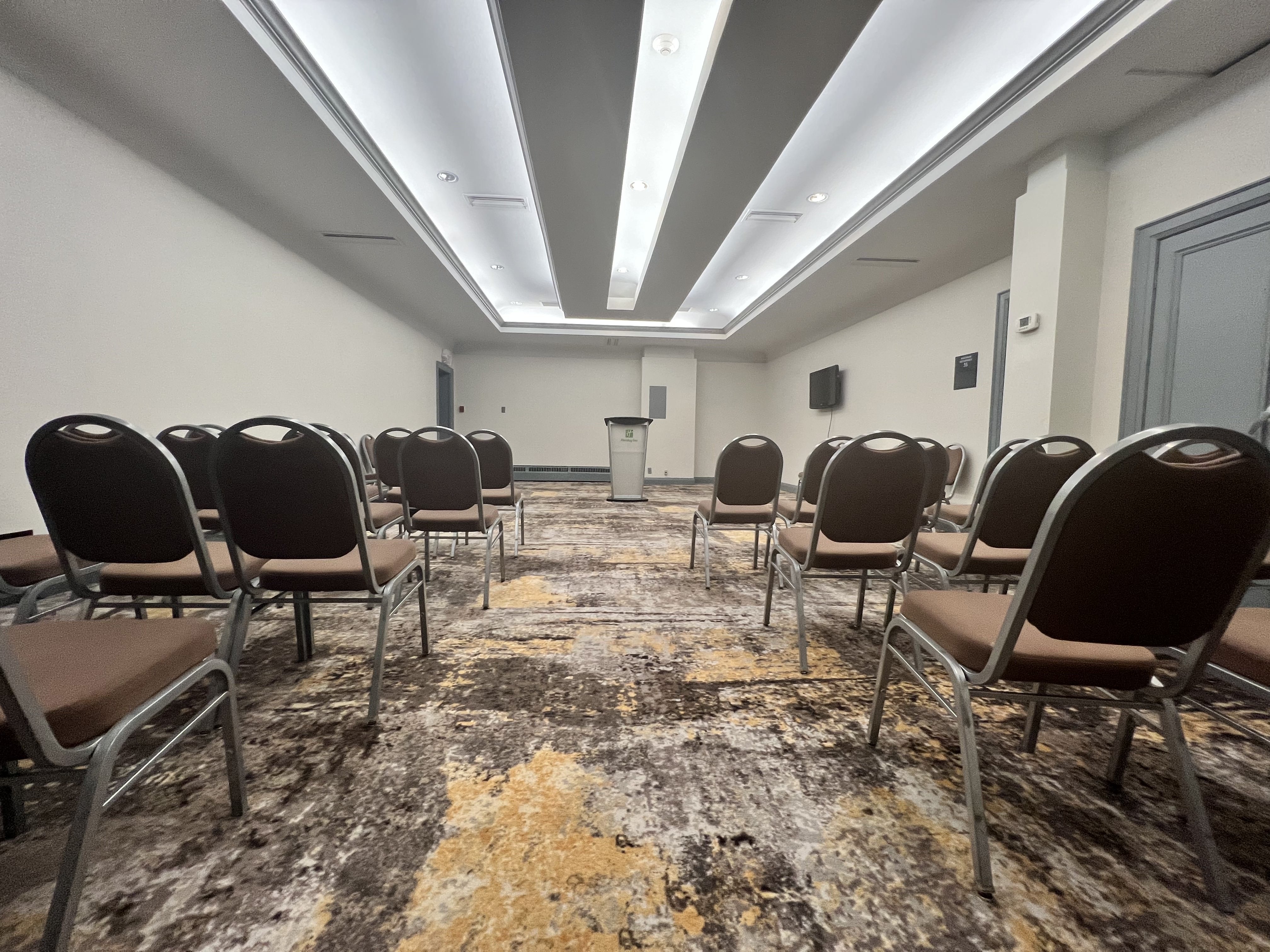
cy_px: 476
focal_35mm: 13
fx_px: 477
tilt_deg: -2.8
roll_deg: -0.3
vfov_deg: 89.9
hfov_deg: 106.2
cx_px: 635
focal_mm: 1.57
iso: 250
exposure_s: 1/60
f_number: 1.8
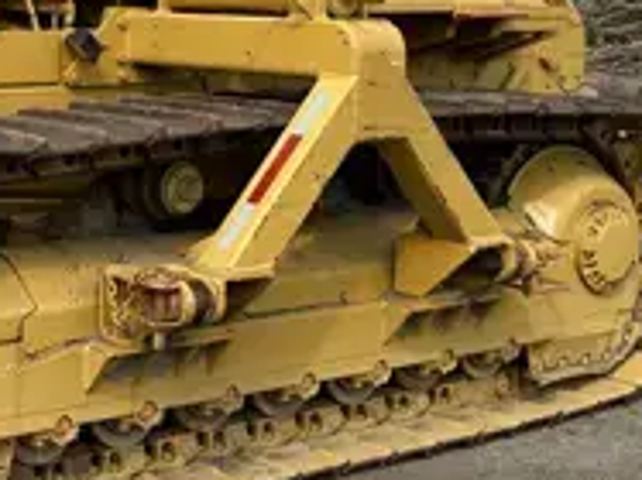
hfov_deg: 22.4
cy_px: 62
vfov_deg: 17.7
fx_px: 1520
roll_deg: -0.6
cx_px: -76
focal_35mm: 82
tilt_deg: -1.3
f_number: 1.78
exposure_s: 1/3472
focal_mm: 6.86
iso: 80
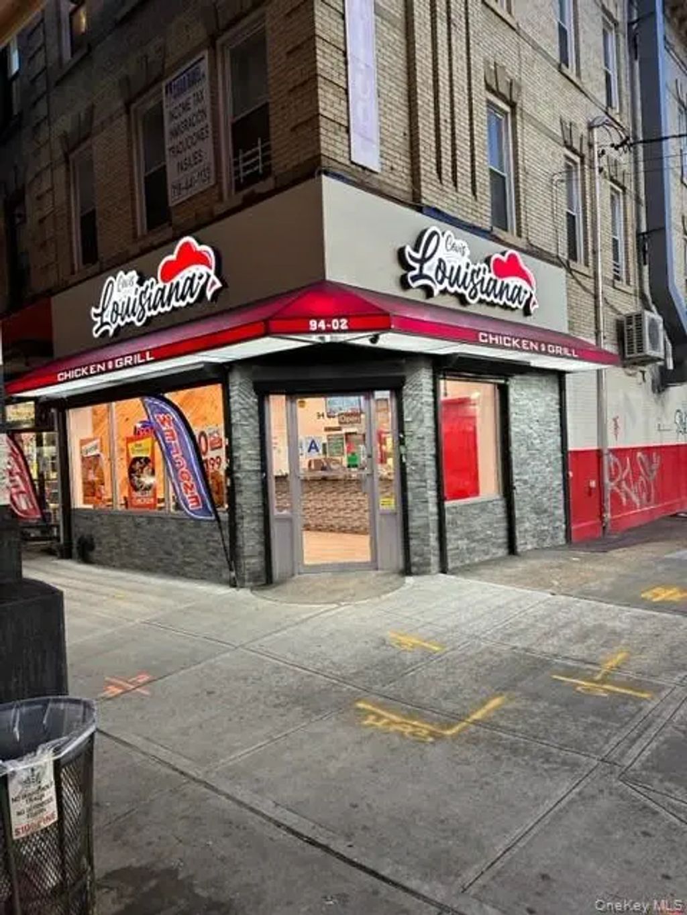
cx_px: 344
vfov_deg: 71.6
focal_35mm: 24
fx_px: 635
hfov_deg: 56.8
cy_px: 458
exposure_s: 1/60
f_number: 1.78
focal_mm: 6.86
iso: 250
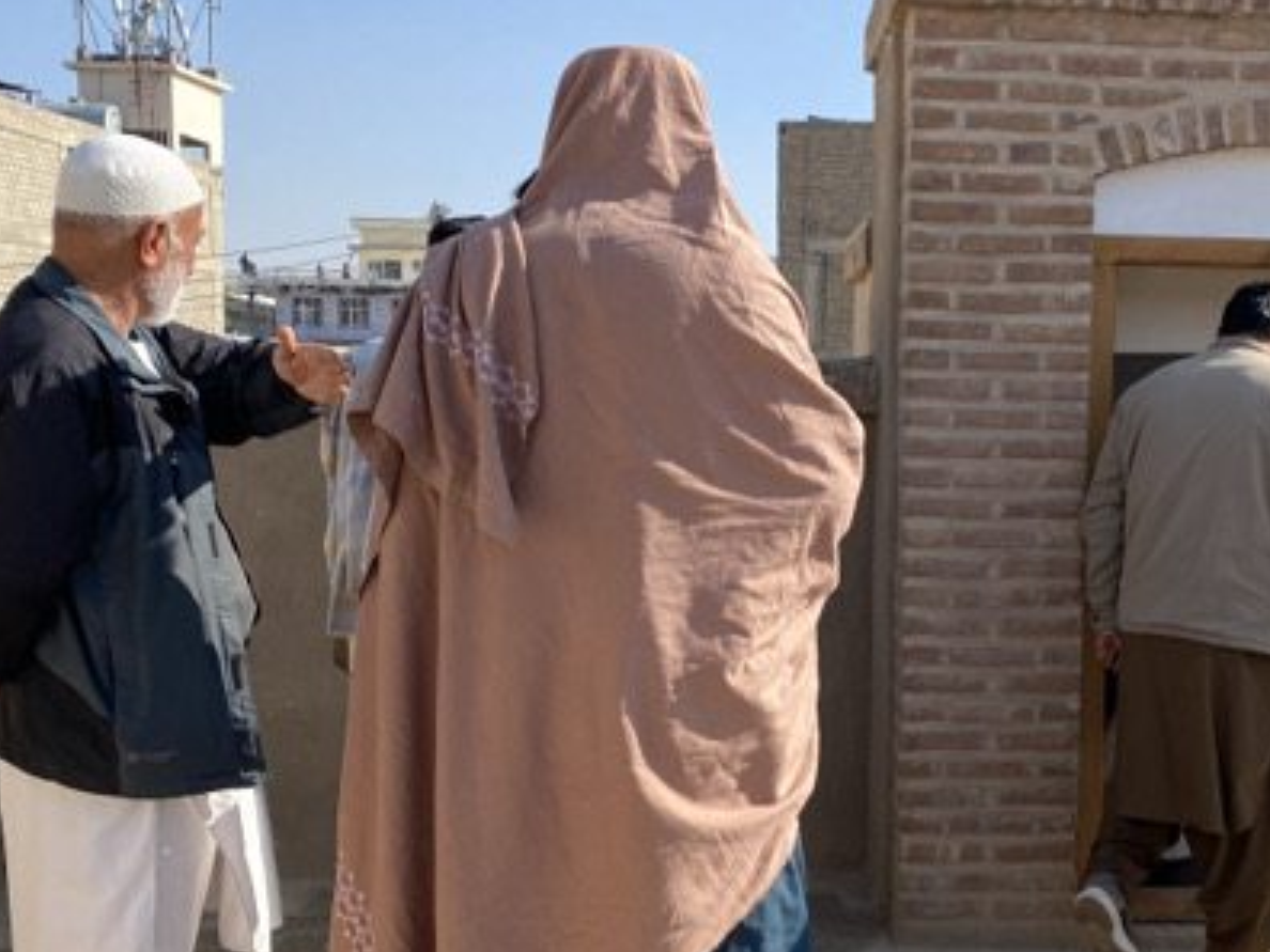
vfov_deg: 31.5
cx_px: 866
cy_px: 527
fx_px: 1688
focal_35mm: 46
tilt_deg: -3.7
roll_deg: -3.0
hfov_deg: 40.6
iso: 32
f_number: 1.8
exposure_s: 1/1927
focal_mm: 4.25
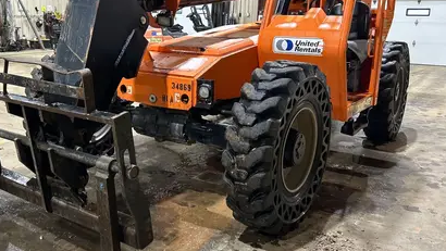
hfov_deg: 52.3
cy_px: 112
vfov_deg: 31.2
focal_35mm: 38
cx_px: 173
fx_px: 450
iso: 250
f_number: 1.5
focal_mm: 5.7
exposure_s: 1/60
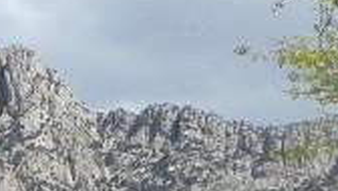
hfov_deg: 7.0
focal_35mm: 305
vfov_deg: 4.0
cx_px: -153
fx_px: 2737
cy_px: 229
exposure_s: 1/472
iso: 160
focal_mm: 8.2
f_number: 7.1
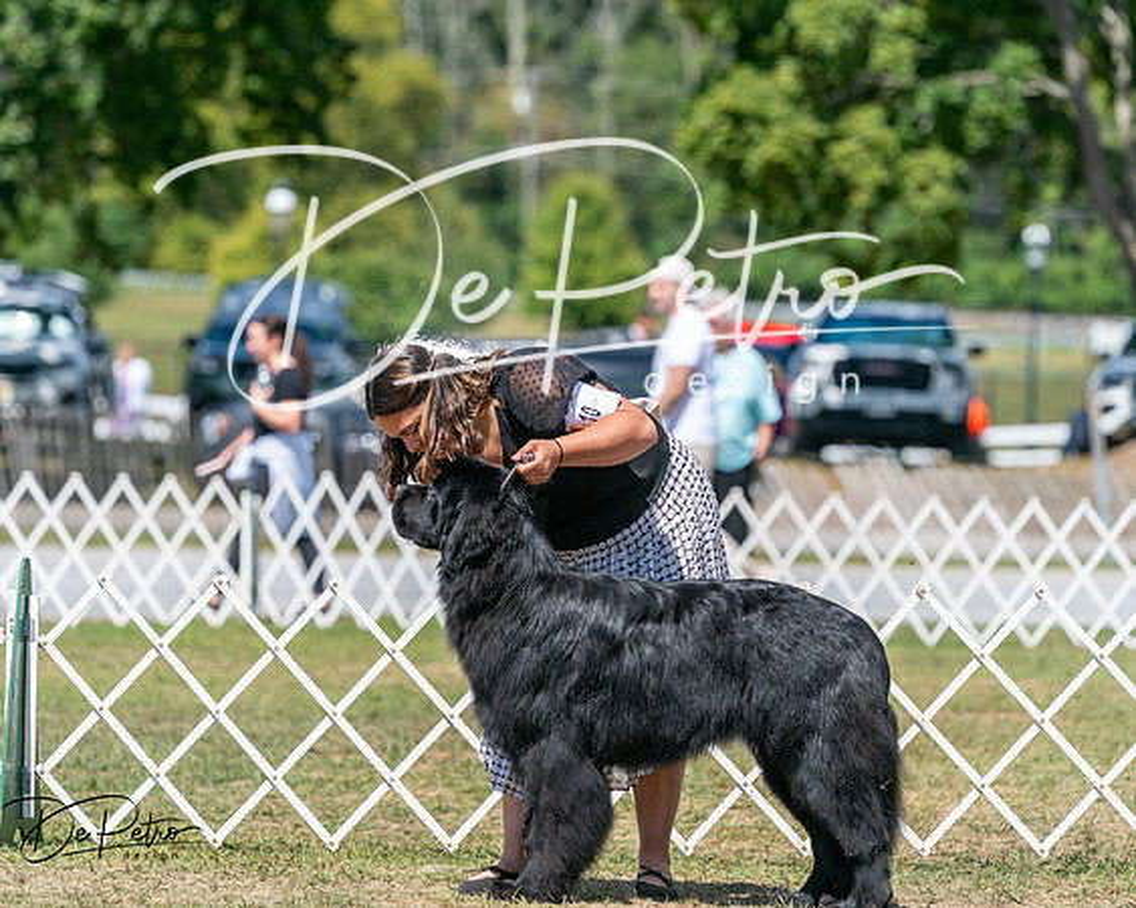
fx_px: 7570
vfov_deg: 6.9
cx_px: 568
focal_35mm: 225
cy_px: 454
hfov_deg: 8.6
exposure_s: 1/1600
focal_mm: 200
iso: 250
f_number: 4.5
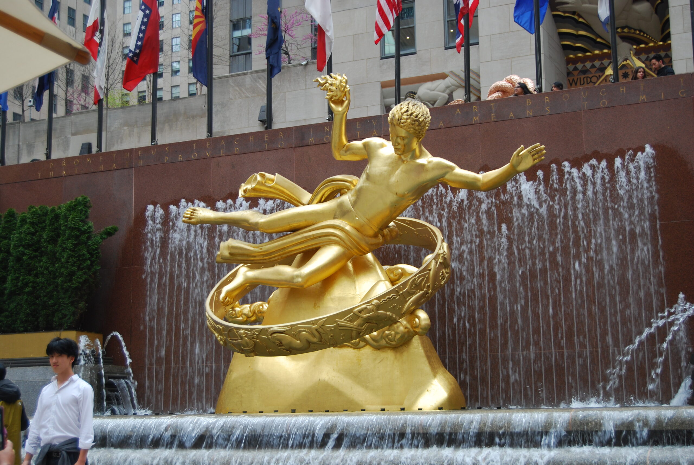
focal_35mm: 57
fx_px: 1100
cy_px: 232
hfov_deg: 35.0
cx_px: 347
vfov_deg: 23.8
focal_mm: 38
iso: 200
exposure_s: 1/80
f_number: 5
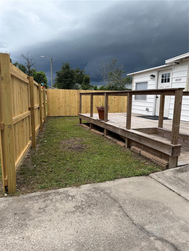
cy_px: 126
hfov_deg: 56.8
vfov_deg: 71.6
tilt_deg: -9.6
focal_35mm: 24
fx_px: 175
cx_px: 94
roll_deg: -1.9
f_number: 1.78
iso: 80
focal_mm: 6.76
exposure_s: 1/1106
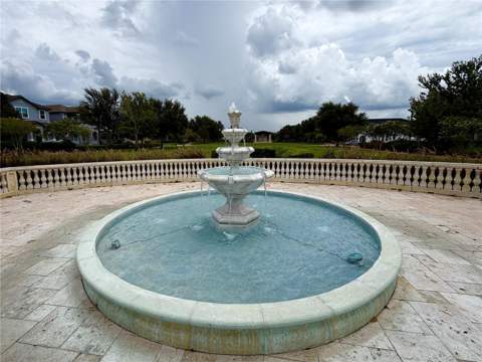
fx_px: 195
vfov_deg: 85.7
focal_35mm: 14
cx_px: 241
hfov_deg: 102.1
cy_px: 181
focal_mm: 2.22
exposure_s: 1/1848
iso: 20
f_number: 2.2
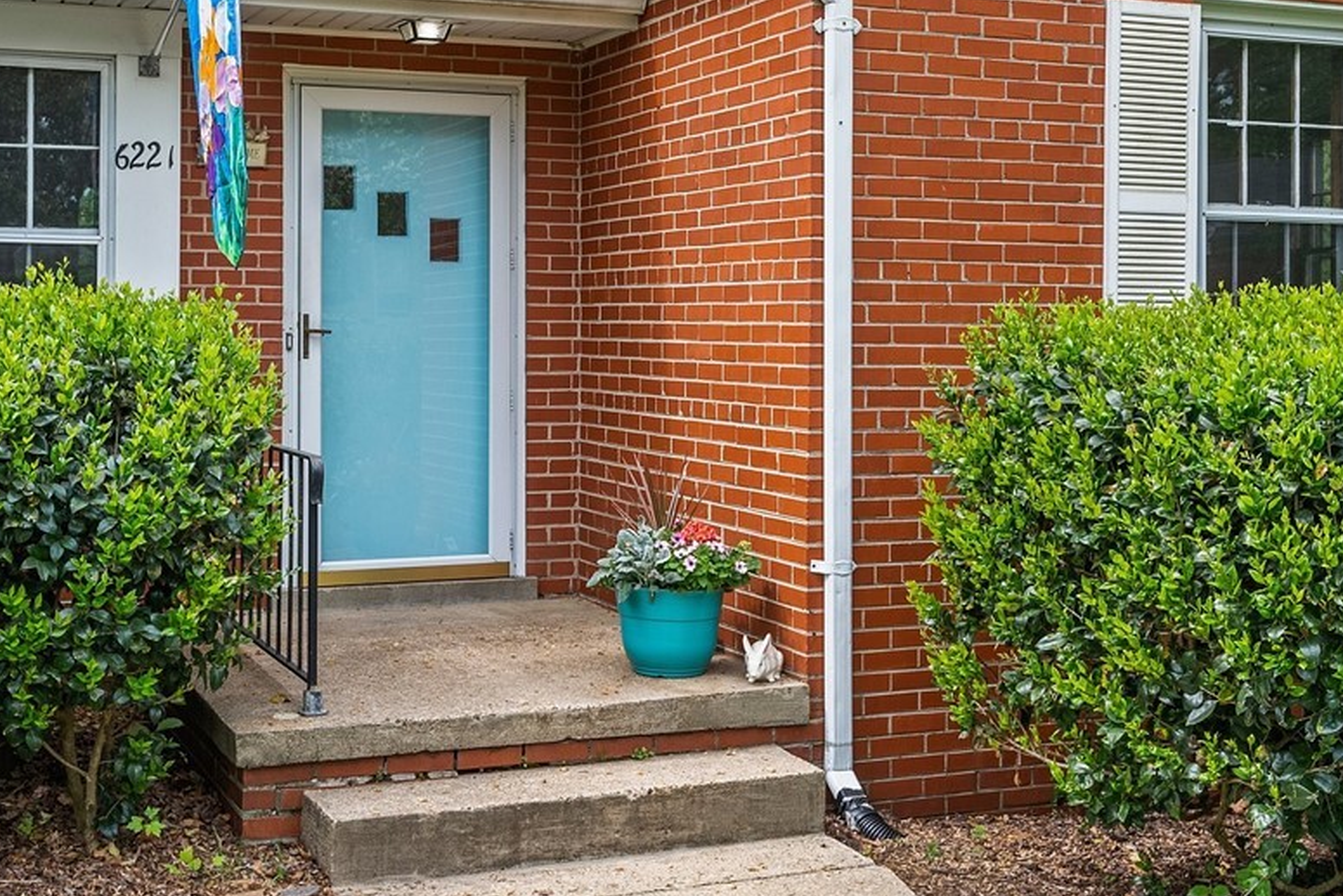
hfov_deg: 40.1
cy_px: 315
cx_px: 524
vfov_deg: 27.4
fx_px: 1828
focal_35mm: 49
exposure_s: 1/160
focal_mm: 35
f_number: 8
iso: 800
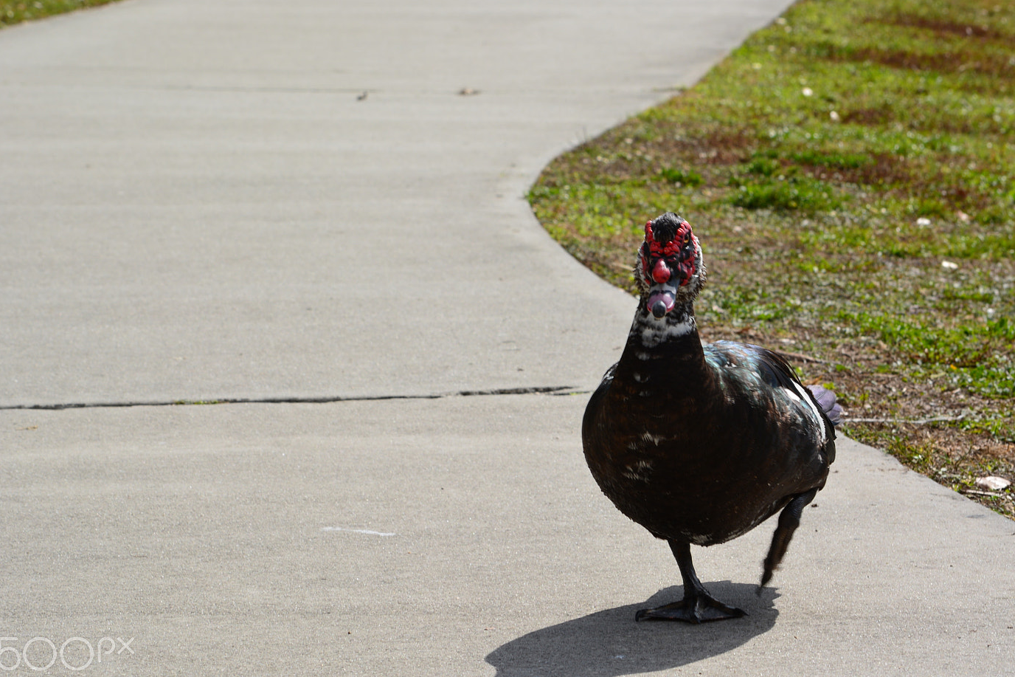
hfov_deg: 13.7
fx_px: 4228
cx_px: 541
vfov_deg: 9.1
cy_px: 357
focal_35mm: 150
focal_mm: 86
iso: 100
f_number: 11
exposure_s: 1/160
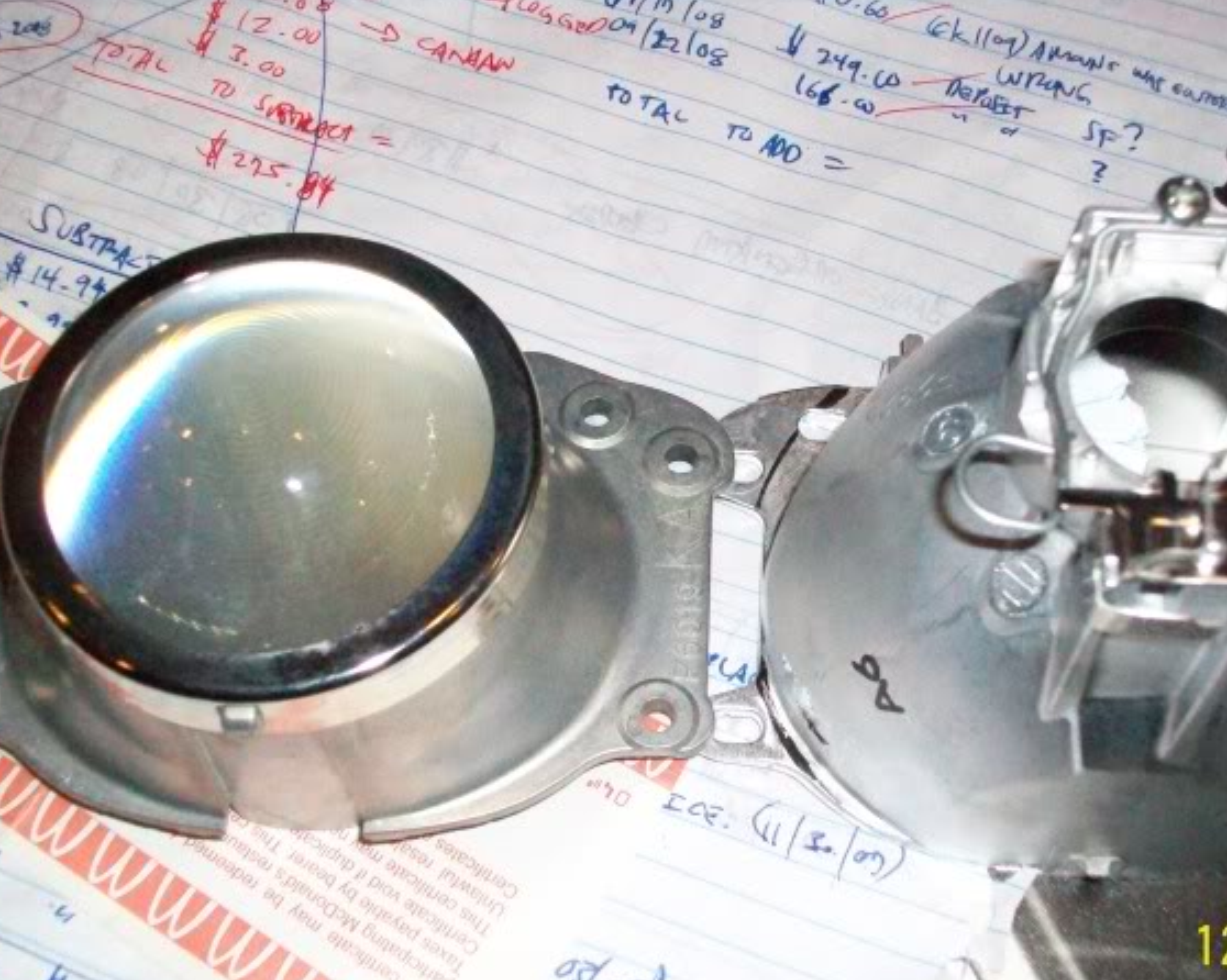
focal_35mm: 56
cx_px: 671
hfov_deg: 33.6
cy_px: 433
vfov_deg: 27.1
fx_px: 2033
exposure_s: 1/160
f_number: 3.2
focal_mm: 7.1
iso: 400
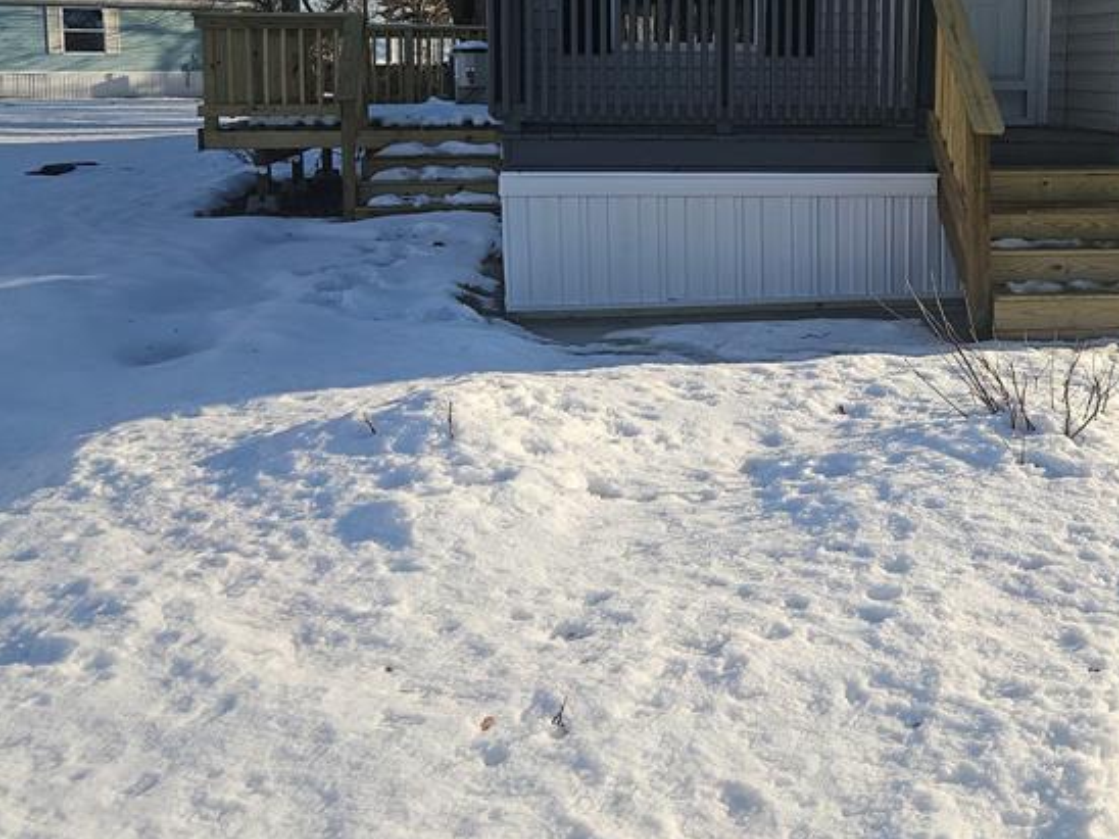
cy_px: 192
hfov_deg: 43.2
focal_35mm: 43
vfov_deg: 32.8
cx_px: 749
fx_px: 1390
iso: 25
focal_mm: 5.4
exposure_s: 1/1668
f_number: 1.8
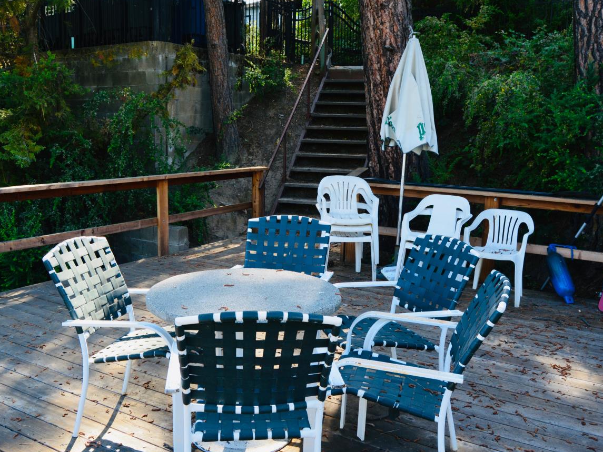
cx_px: 298
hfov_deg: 54.0
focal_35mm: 34
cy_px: 214
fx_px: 592
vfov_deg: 41.8
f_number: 8
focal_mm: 18
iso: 400
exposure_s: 1/80
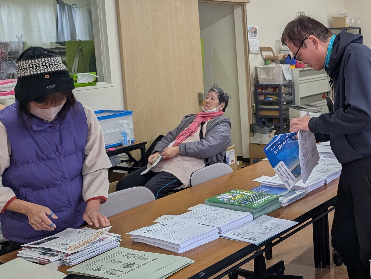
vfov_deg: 29.0
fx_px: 537
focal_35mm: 50
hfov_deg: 34.2
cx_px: 383
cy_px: 95
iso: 83
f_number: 1.68
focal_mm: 6.9
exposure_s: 1/128
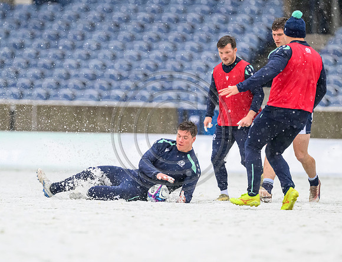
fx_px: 5906
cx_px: 156
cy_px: 175
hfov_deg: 3.3
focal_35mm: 593
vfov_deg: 2.5
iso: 8000
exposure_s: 1/1600
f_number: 3.5
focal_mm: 400
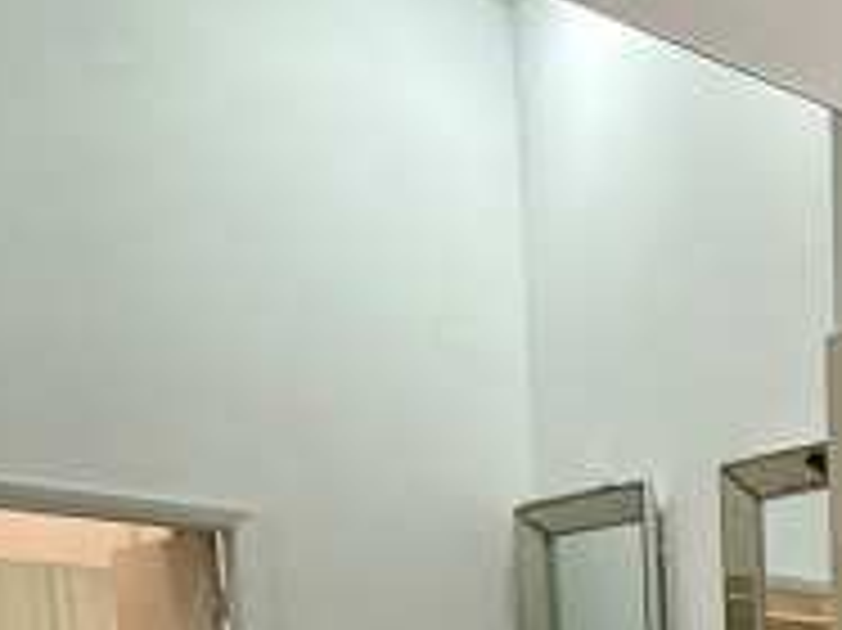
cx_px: 1342
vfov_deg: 21.1
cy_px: 909
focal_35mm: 60
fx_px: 1459
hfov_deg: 23.7
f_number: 2.2
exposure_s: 1/60
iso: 250
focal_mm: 2.22
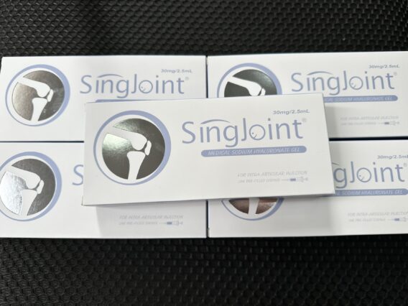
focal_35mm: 24
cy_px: 153
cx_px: 204
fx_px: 283
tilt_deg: -79.2
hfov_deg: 71.6
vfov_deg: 56.8
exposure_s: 1/393
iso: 80
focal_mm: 6.86
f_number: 1.78
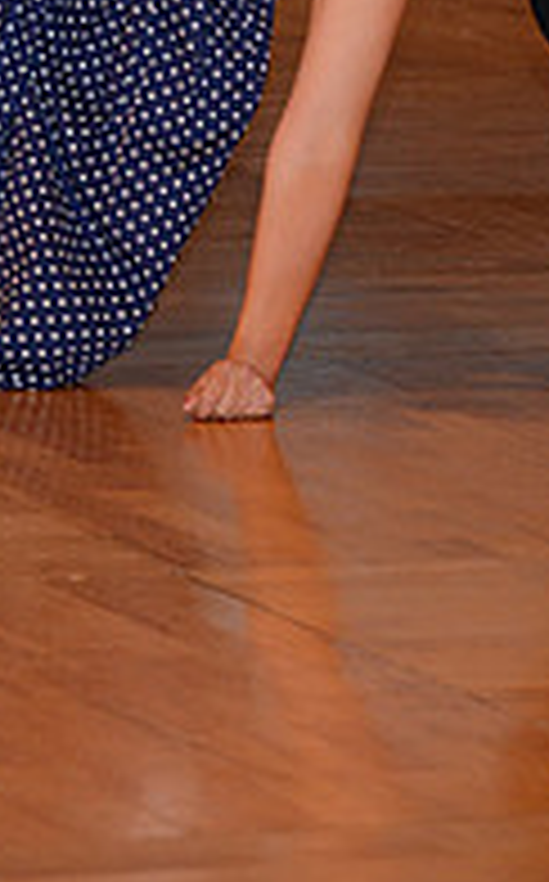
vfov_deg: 4.9
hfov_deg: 3.1
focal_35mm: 423
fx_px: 10156
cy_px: -279
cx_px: 155
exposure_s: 1/250
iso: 1000
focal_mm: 140
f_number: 4.5
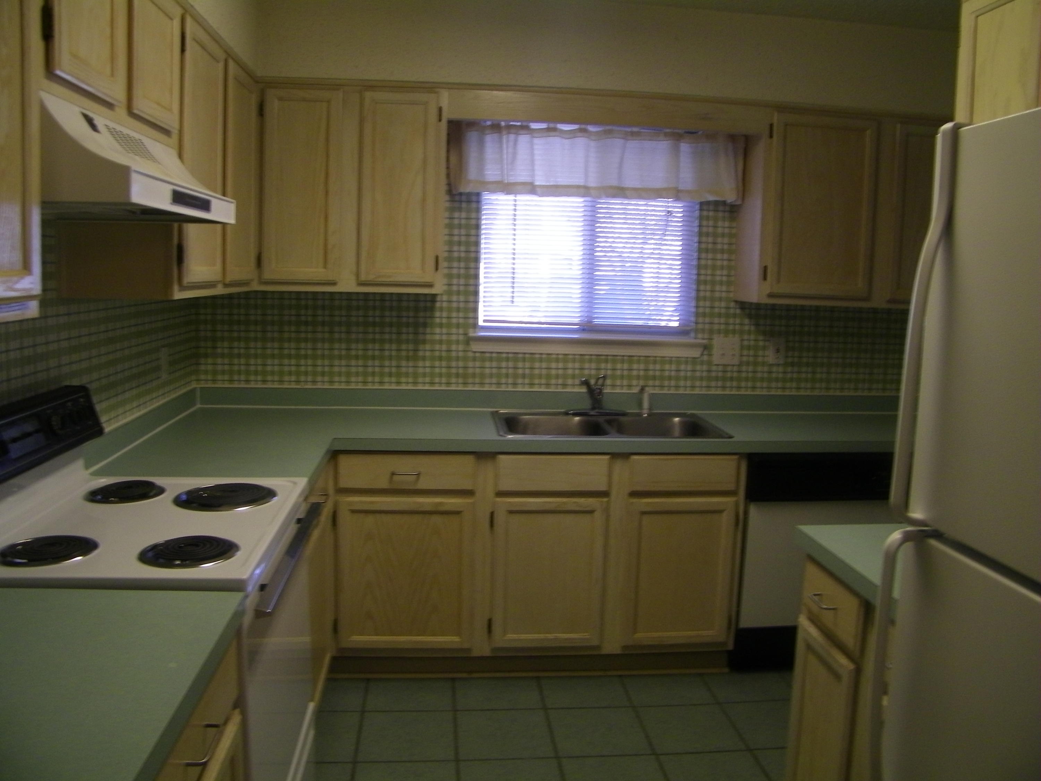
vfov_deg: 49.7
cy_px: 390
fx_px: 842
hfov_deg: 63.4
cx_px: 520
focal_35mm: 28
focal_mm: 5
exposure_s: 1/30
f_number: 3.5
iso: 100
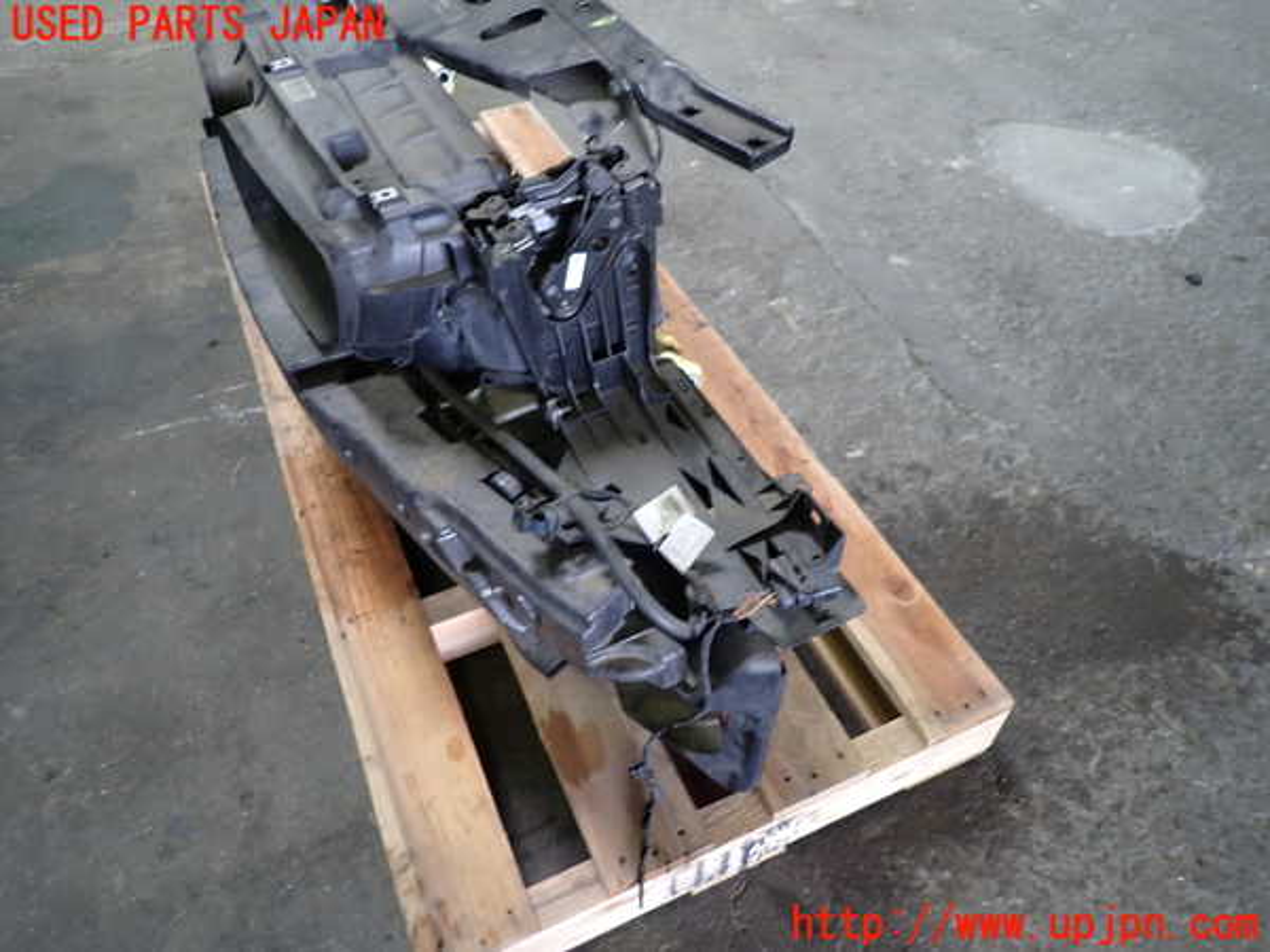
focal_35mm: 25
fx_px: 917
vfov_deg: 54.9
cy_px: 476
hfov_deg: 69.4
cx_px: 635
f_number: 2
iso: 200
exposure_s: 1/40
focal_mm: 4.5
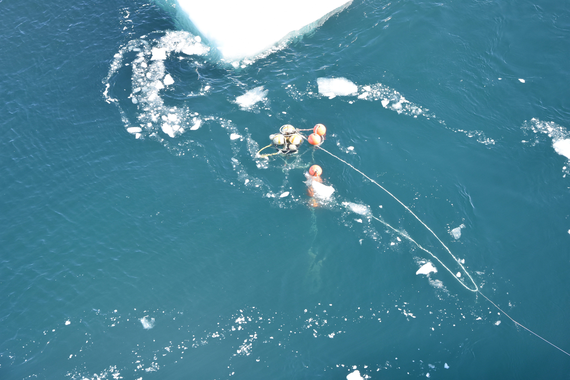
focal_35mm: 87
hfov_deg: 23.4
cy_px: 190
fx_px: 1377
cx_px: 285
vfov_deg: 15.7
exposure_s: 1/400
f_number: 8
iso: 800
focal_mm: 58
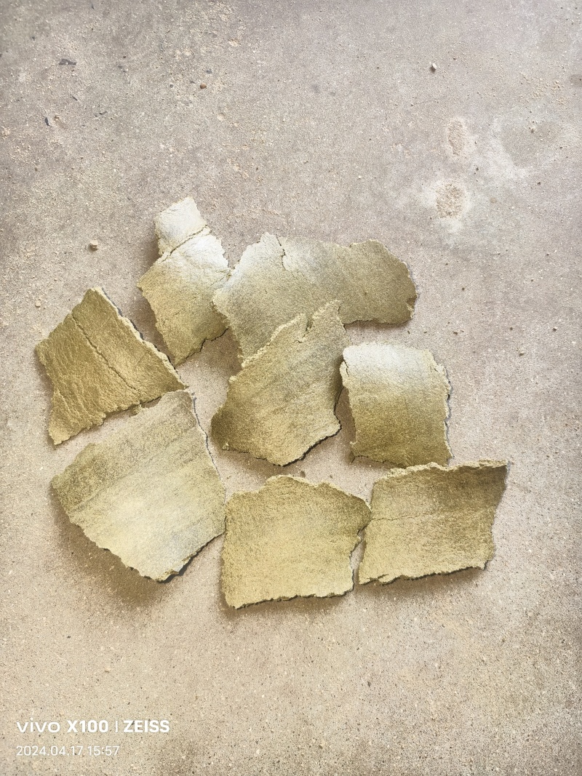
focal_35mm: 23
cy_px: 388
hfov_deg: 58.9
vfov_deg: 73.9
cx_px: 291
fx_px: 516
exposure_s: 1/100
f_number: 1.57
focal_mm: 5.6
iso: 201
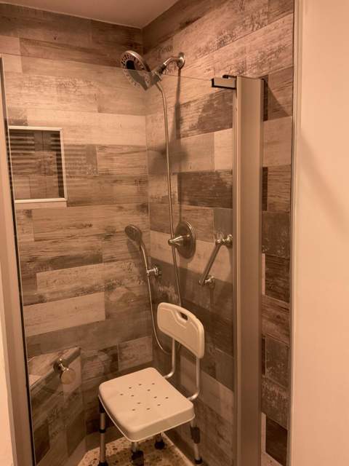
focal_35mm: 29
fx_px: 390
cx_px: 174
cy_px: 233
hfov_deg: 48.2
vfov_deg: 61.7
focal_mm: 3
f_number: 1.8
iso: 40
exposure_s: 1/60
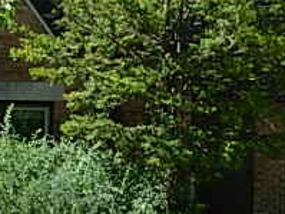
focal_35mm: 122
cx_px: 441
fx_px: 1006
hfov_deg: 14.9
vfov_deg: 12.2
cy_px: 113
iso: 79
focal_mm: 7.8
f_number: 4.8
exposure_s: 1/249
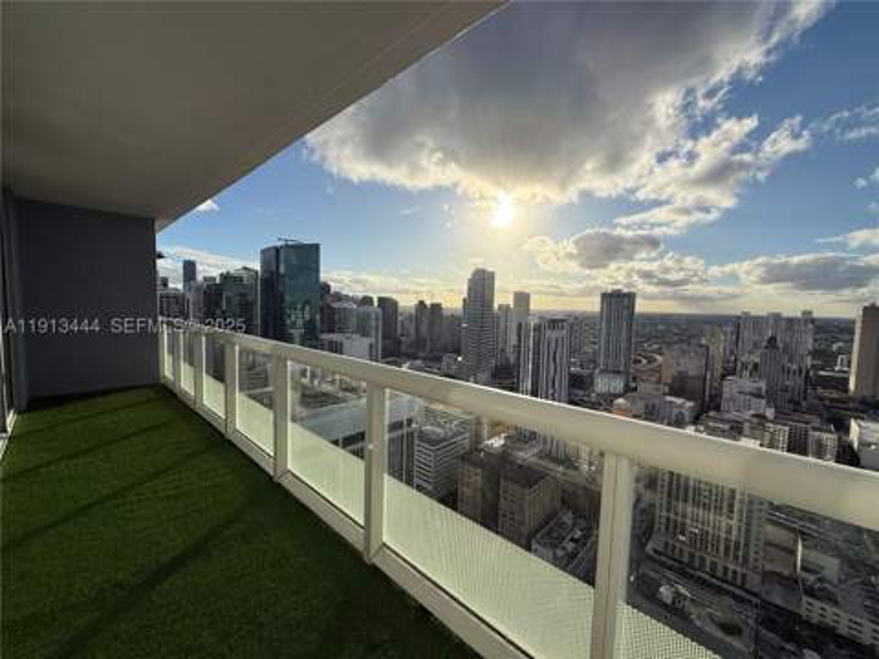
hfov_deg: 102.1
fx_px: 356
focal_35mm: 14
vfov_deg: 85.7
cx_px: 440
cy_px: 330
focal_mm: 2.22
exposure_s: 1/6173
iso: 50
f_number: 2.2
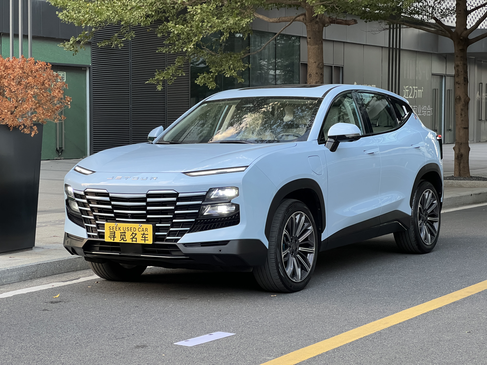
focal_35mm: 77
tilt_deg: -3.0
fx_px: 1083
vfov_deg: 19.1
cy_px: 182
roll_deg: +0.1
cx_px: 244
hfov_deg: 25.3
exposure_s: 1/62
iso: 200
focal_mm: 9
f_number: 2.8
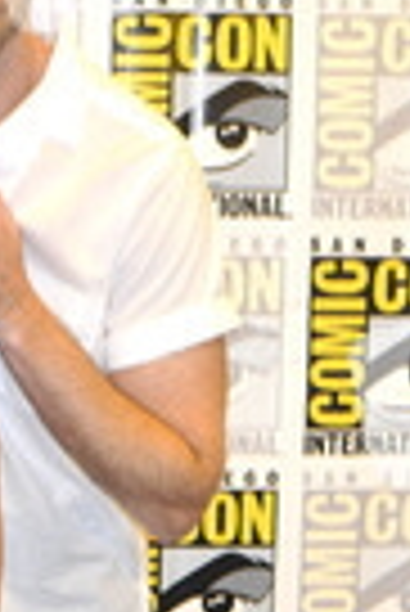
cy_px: 603
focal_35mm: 106
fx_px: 1806
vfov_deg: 18.8
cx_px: -187
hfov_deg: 12.4
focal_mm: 24
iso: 1000
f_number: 4.5
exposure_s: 1/60
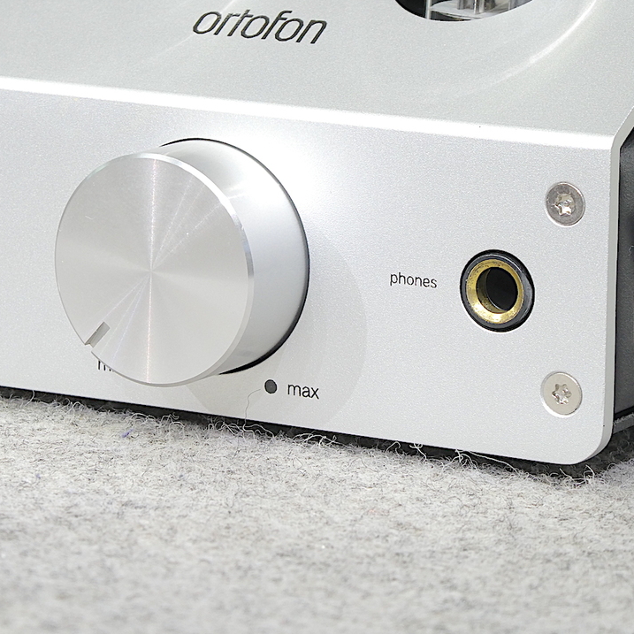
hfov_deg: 8.0
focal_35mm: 219
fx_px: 4538
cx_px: 220
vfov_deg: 8.0
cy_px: 317
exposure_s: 1/4
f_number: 5.6
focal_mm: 33.2
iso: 200
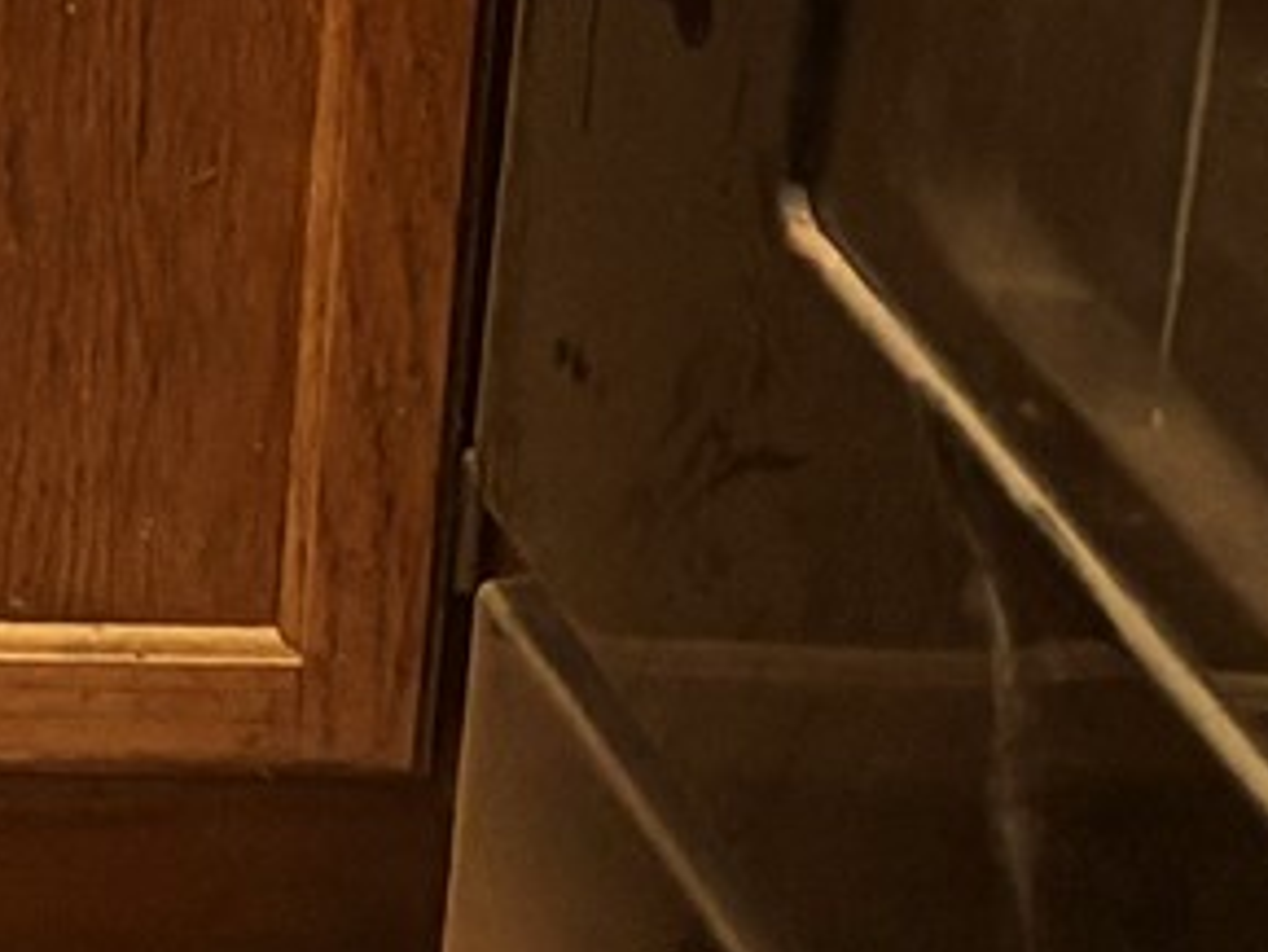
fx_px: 6743
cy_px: -2259
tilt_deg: -11.6
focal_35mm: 184
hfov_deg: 8.6
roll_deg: +0.1
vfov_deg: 6.9
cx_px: -2773
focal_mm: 5.96
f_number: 1.6
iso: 160
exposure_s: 1/60
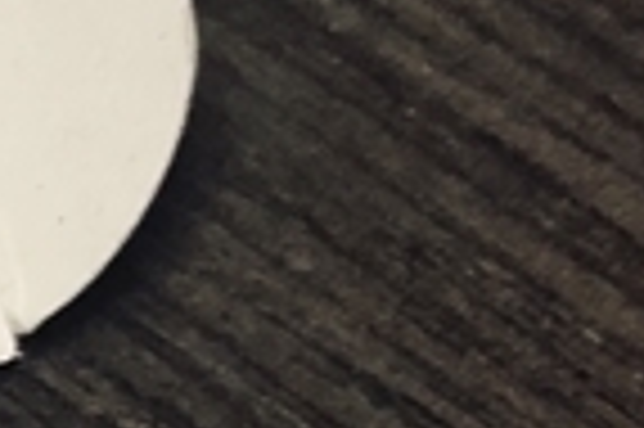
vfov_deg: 6.5
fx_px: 3734
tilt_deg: -59.2
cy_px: 662
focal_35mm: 209
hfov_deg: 8.1
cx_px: -1450
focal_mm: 3.99
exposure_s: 1/15
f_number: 1.8
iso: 100
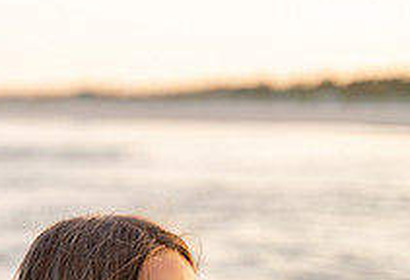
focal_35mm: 191
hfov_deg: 10.5
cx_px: -67
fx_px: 2191
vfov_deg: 7.3
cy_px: 335
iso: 640
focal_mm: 64
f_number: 2.8
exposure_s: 1/200
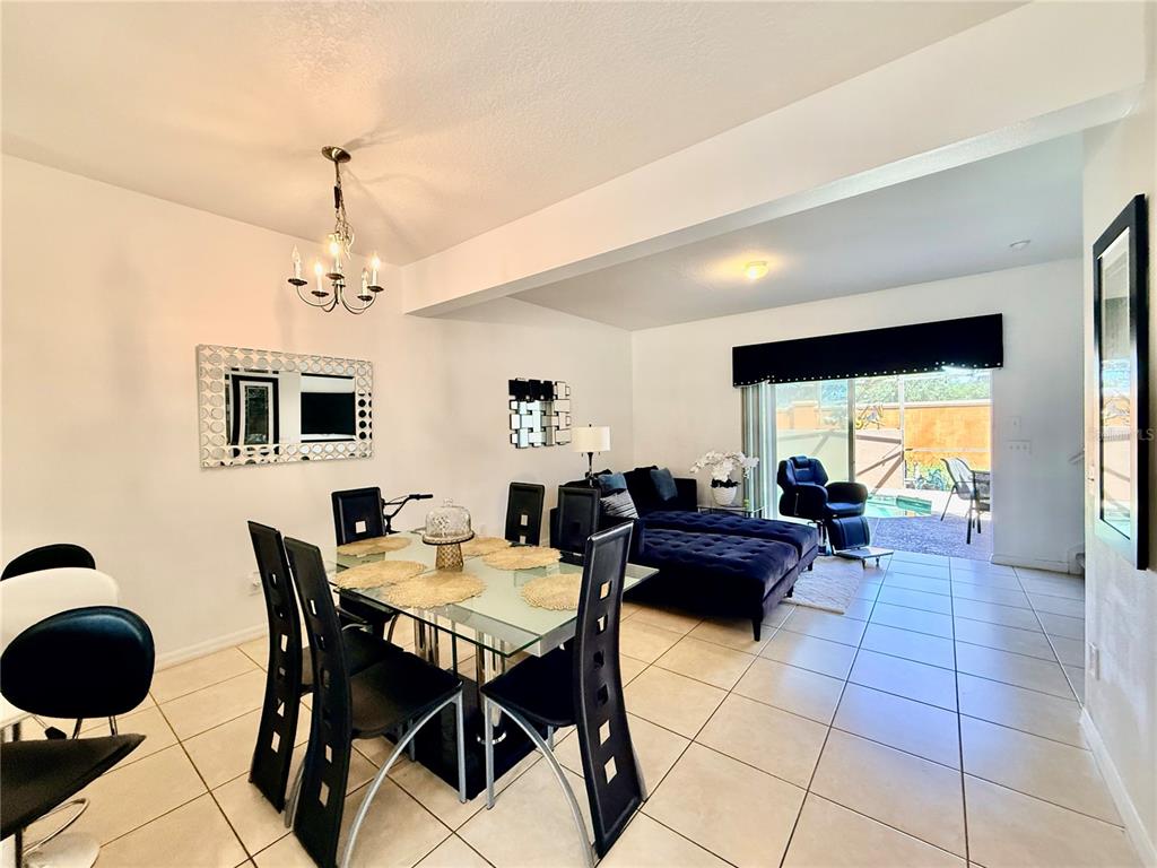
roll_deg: +0.8
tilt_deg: -0.5
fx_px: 468
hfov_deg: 102.1
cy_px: 434
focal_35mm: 14
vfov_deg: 85.7
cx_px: 578
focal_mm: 2.22
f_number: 2.2
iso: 320
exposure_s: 1/120
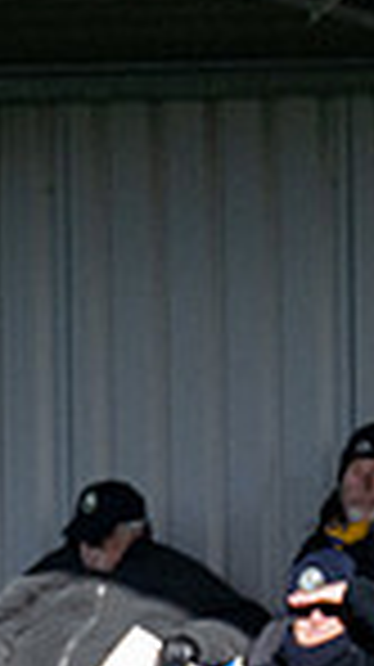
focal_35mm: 1840
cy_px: 518
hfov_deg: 0.7
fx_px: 32514
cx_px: 1190
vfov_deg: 1.2
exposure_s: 1/5000
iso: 400
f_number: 4
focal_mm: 200
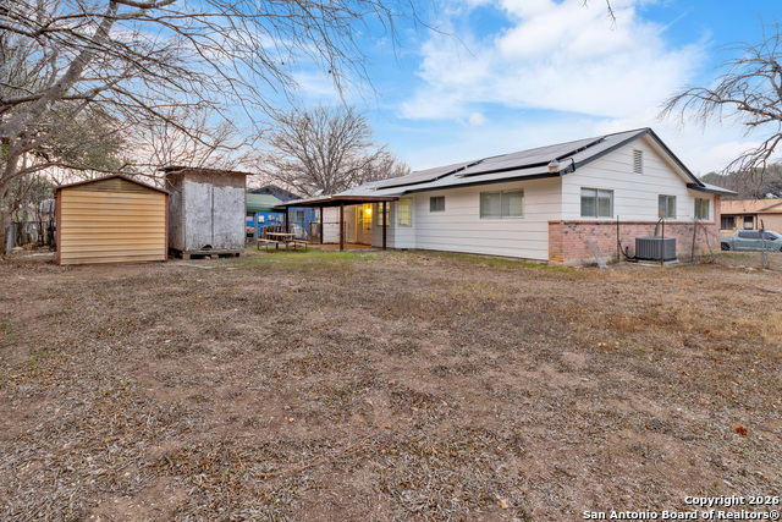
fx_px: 358
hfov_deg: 95.0
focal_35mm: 16
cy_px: 261
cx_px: 391
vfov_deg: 72.1
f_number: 9
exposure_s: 1/4
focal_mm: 11
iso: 200
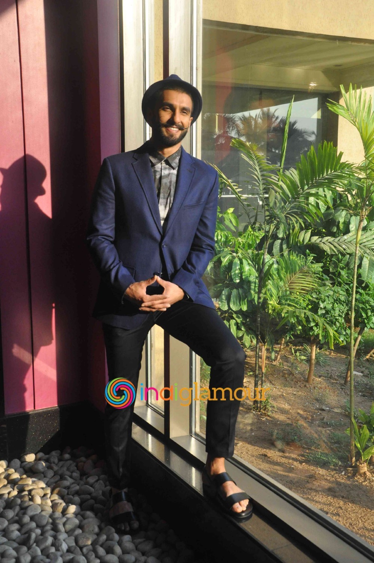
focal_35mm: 42
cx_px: 187
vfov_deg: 46.5
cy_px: 282
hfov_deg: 31.8
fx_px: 656
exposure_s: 1/160
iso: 1000
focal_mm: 28
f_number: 10
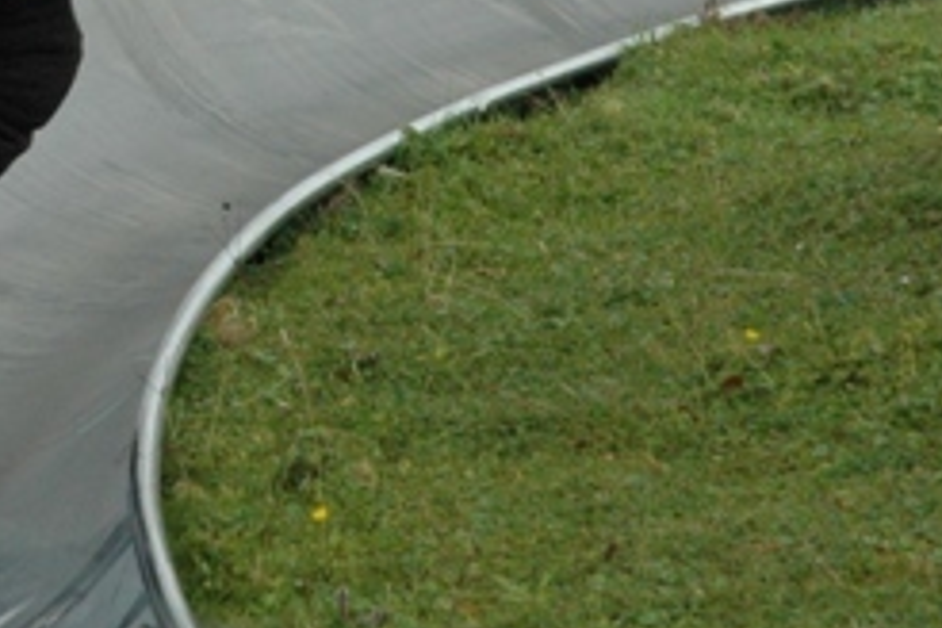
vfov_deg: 5.0
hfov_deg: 7.5
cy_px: -34
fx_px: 7143
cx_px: 211
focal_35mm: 273
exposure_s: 1/400
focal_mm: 70
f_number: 10
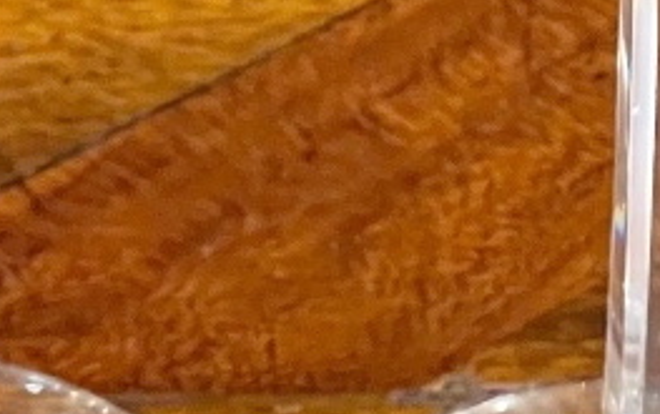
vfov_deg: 4.2
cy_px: -143
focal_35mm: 309
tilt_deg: -35.1
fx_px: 5564
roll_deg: -1.7
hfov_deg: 6.8
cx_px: 705
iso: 800
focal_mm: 7.5
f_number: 2.2
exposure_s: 1/50
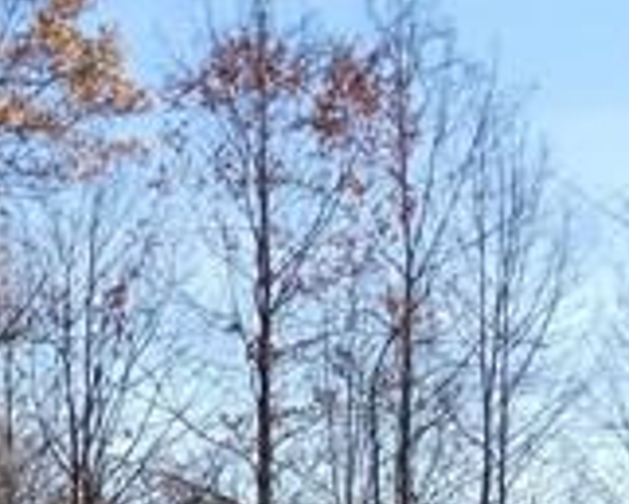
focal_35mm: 161
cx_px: -74
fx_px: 2999
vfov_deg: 8.7
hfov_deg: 11.8
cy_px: 1246
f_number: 1.7
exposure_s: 1/1728
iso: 50
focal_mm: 4.3
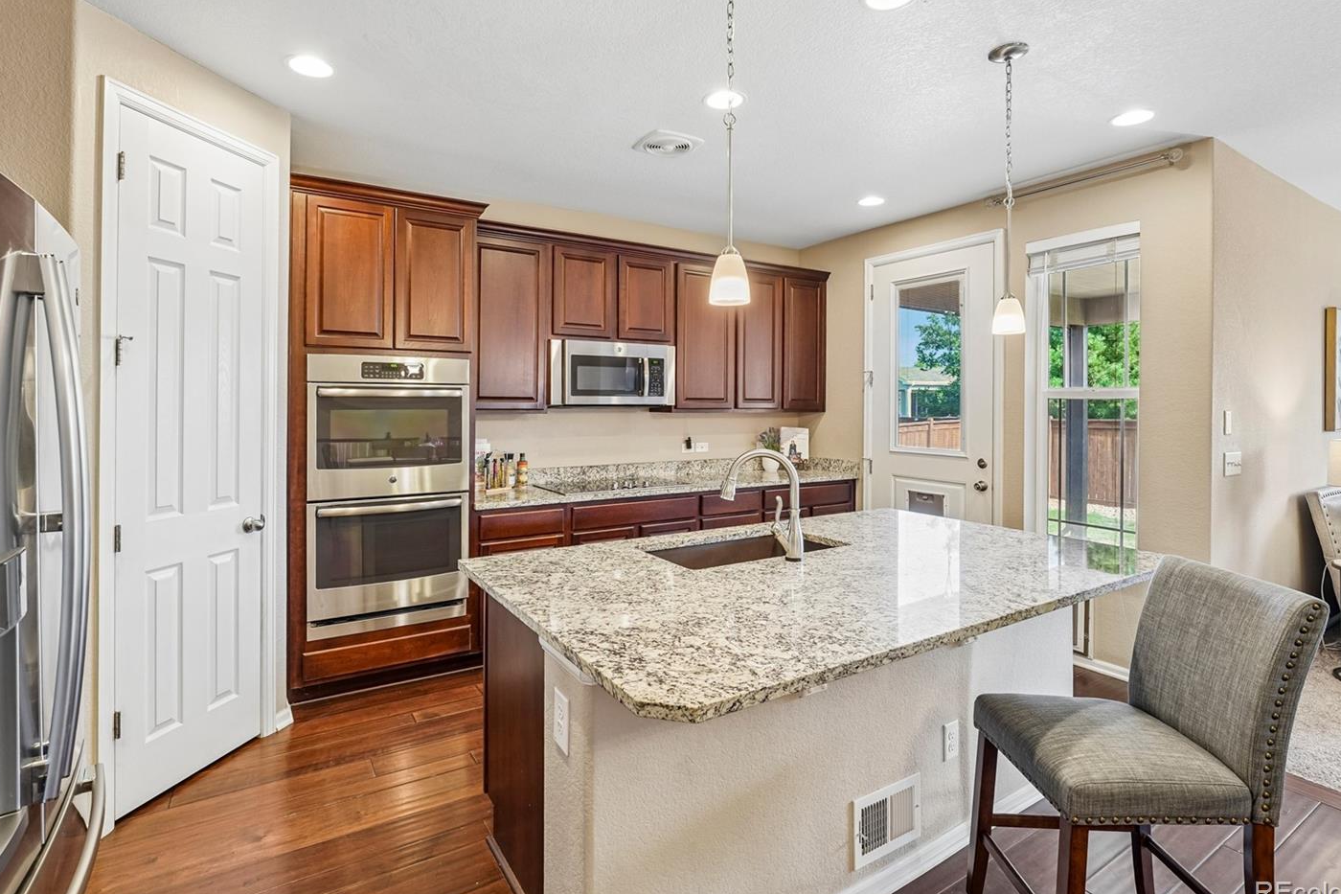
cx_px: 644
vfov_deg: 73.5
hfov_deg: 96.7
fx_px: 596
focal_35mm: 16
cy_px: 401
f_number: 8
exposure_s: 1/6
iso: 400
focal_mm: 14
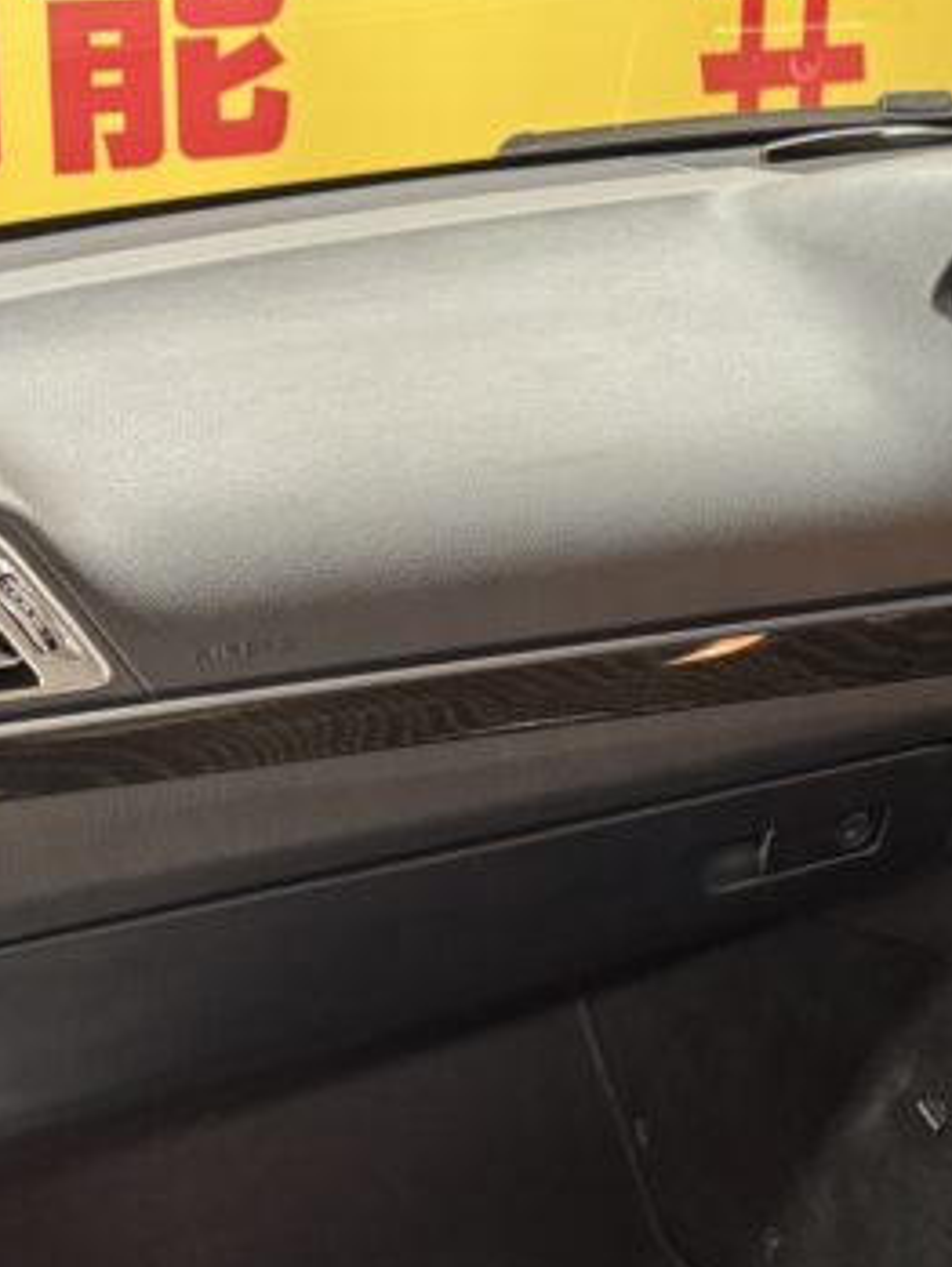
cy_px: 831
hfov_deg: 24.3
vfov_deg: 34.6
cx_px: 1126
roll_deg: +2.2
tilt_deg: -21.9
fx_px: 2016
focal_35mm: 55
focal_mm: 6.76
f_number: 1.78
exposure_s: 1/50
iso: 640
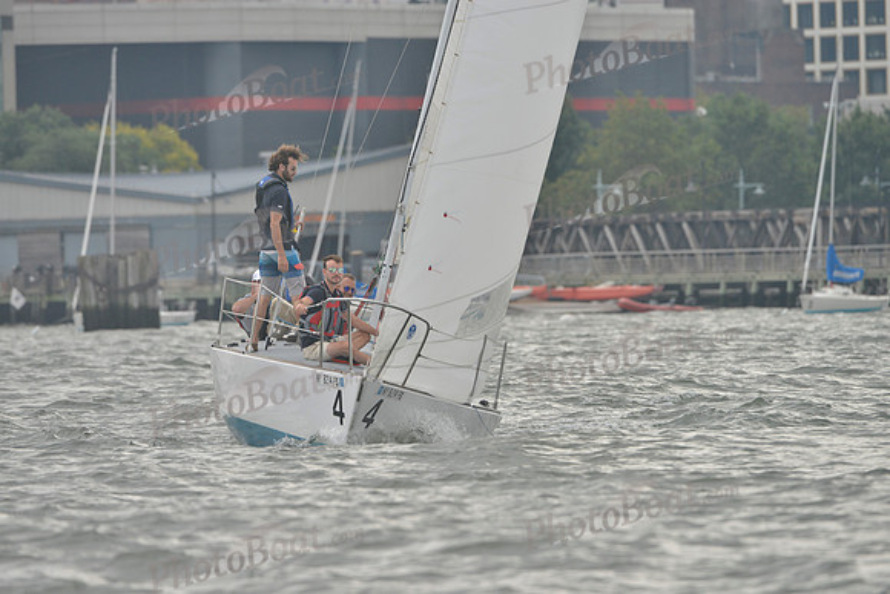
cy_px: 297
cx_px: 445
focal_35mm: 380
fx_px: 9396
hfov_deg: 5.4
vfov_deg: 3.6
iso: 400
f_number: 7.1
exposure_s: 1/1000
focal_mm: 380
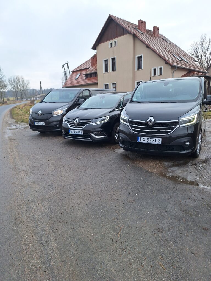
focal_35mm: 23
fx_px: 187
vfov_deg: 73.9
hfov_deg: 58.9
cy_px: 140
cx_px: 106
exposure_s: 1/681
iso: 40
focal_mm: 5.54
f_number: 1.8
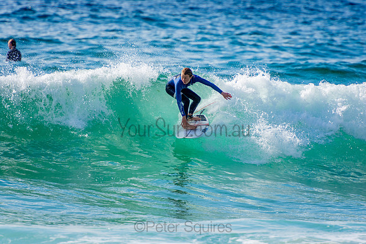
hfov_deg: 3.4
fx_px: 6101
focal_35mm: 600
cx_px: 183
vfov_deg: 2.3
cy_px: 122
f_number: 5.6
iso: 320
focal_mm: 400
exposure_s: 1/2000
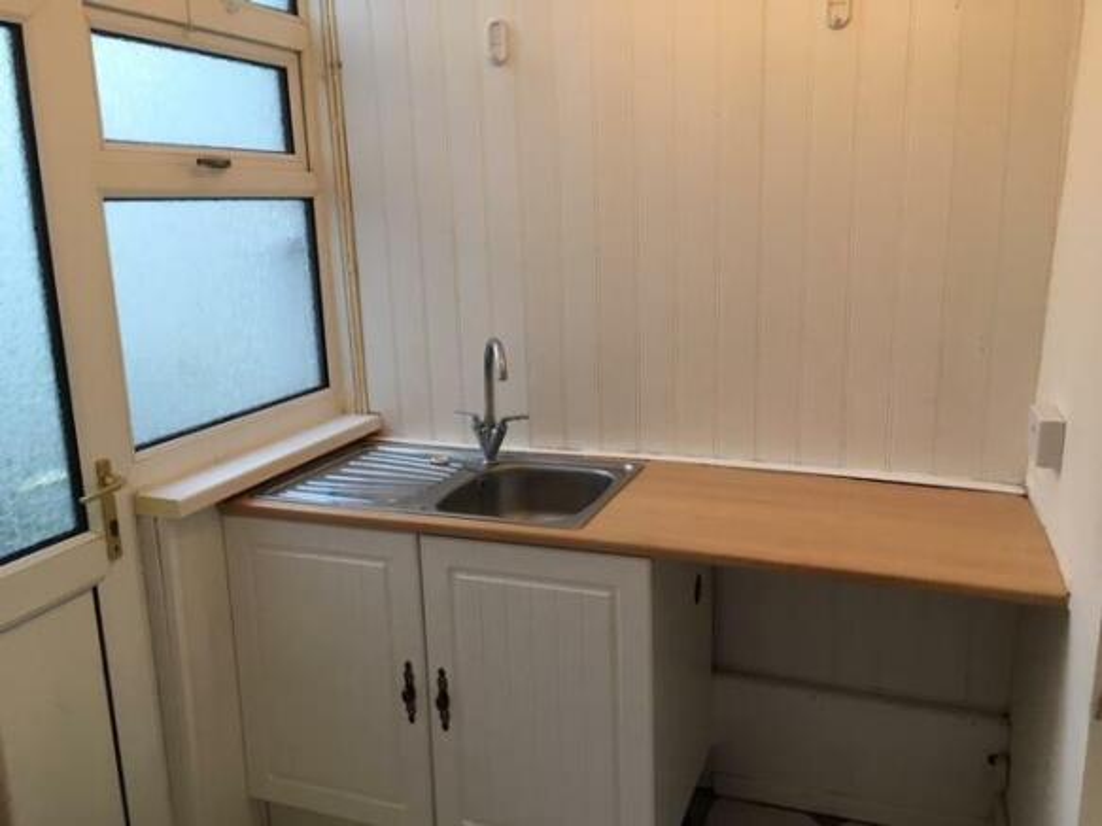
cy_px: 413
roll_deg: +1.9
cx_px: 551
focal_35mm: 29
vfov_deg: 48.2
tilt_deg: -12.3
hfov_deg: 61.7
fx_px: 923
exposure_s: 1/33
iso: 40
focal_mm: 4.15
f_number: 2.2
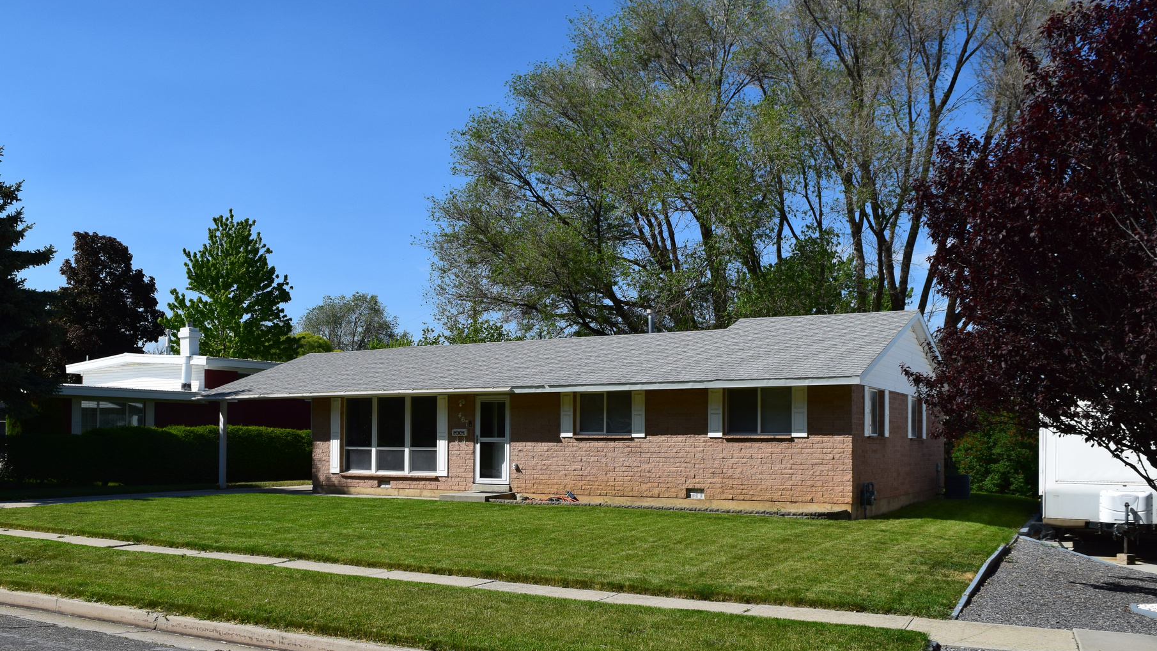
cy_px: 435
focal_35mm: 32
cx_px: 532
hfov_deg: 60.9
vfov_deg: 36.3
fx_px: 982
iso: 280
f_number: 11
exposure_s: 1/500
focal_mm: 18
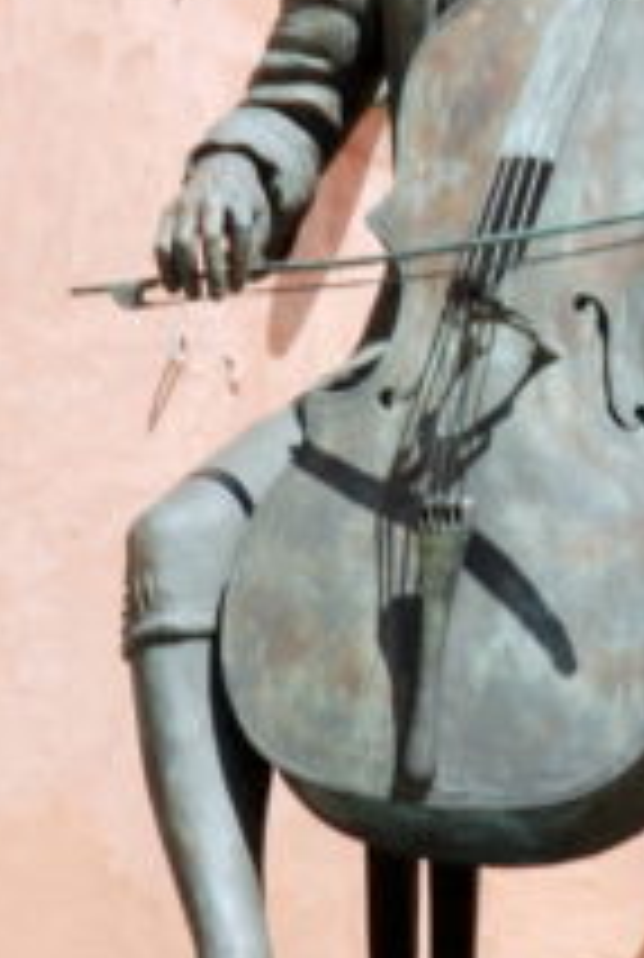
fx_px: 5260
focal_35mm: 197
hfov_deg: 7.0
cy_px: 153
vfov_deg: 10.4
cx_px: 574
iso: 100
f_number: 16
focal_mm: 56
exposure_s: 1/30
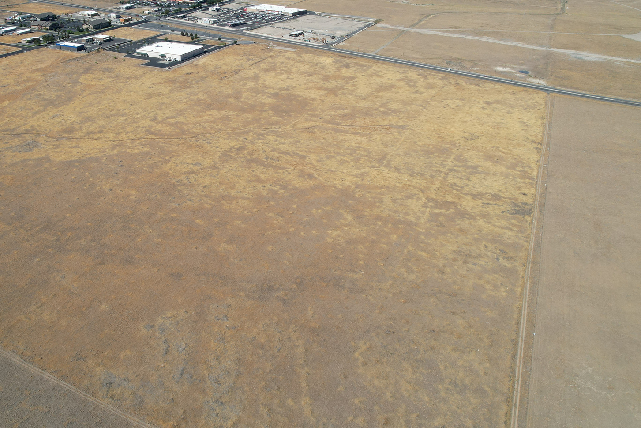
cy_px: 173
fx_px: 552
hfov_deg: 59.4
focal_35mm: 31
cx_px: 234
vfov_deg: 42.2
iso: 100
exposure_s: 1/2500
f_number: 2.8
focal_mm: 8.38
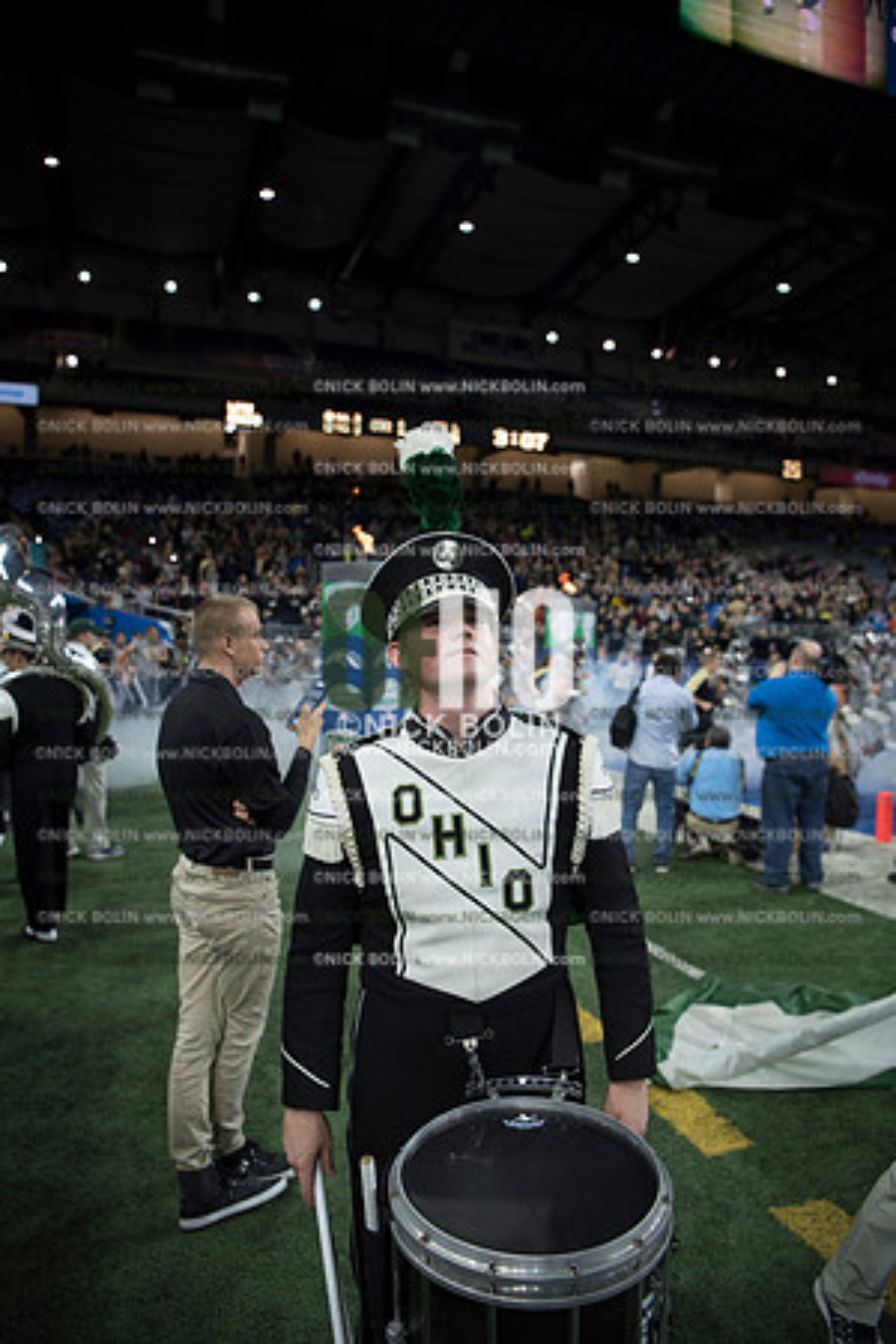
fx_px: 896
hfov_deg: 53.1
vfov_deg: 73.7
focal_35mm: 24
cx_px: 448
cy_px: 672
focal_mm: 24
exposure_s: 1/1250
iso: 1250
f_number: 2.8
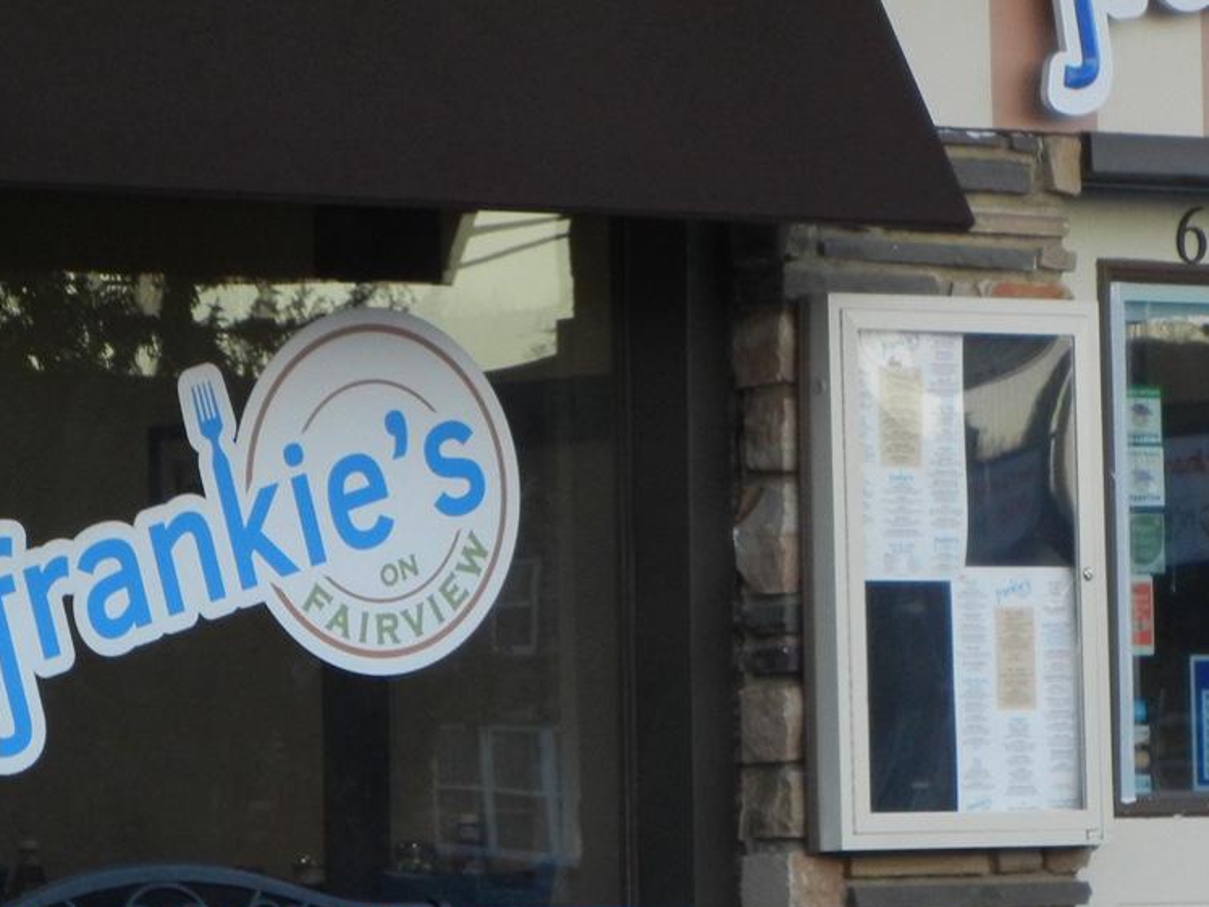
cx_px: 1148
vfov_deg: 5.1
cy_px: 546
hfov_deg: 6.8
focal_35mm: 290
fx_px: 10129
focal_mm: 24
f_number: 4.6
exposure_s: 1/60
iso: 311
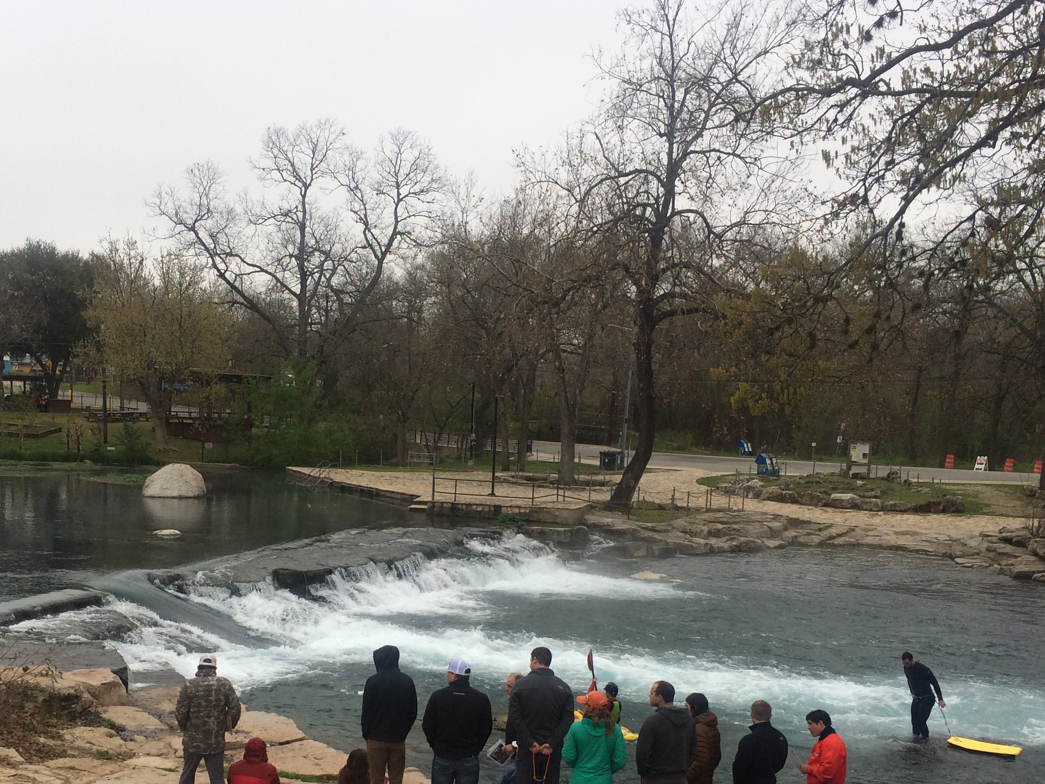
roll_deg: -1.0
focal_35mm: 43
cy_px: 565
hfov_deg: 43.6
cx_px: 411
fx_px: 1298
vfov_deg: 33.1
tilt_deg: -7.3
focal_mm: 4.15
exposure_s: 1/672
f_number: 2.2
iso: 32
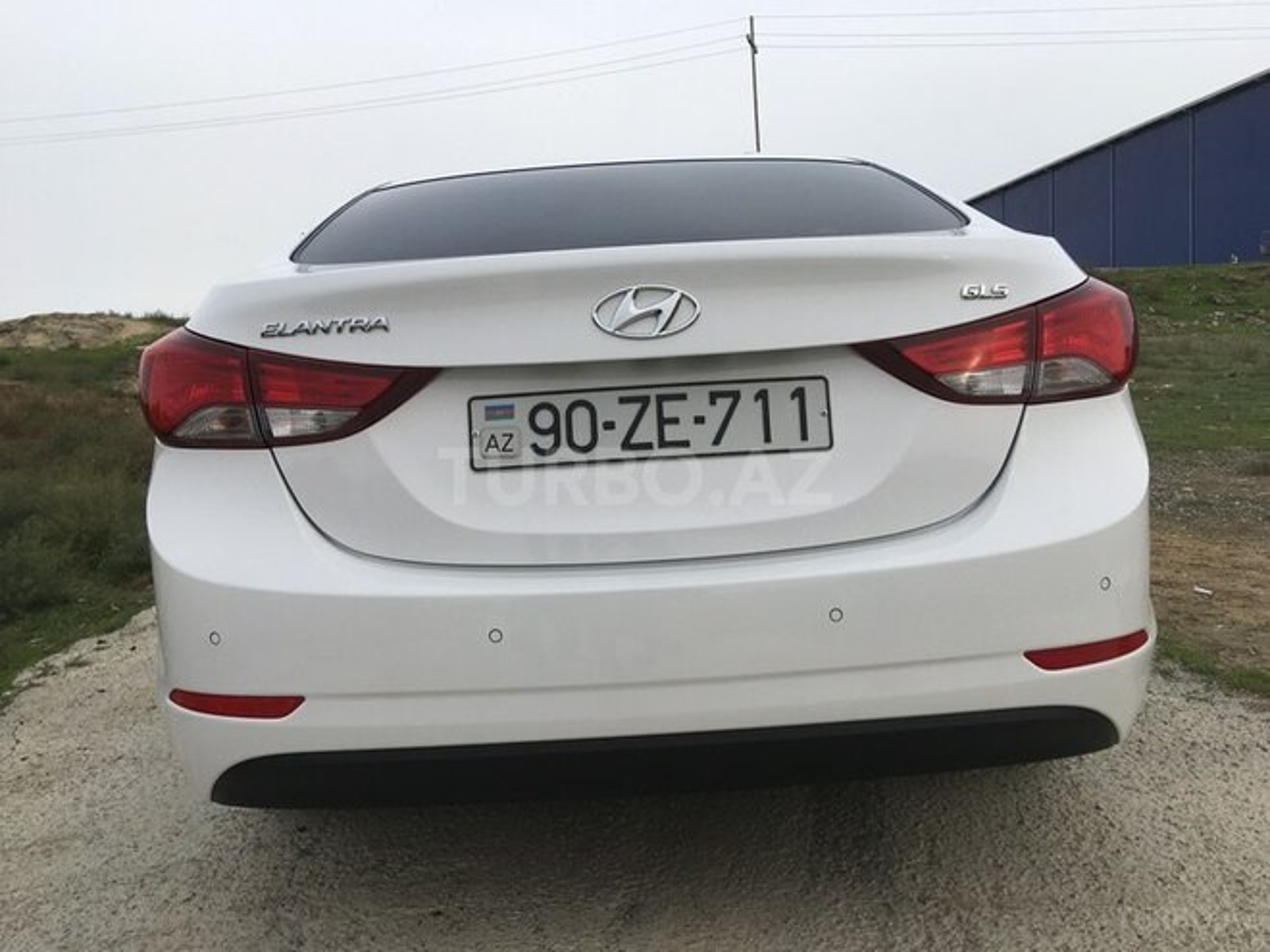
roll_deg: +3.0
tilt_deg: -2.9
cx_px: 635
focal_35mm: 29
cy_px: 476
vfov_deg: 48.2
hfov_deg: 61.7
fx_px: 1064
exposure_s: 1/674
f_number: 2.2
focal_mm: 4.15
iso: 25
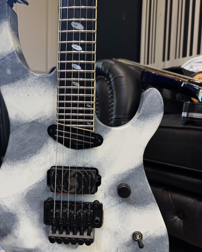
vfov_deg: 56.8
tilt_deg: -7.6
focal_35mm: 31
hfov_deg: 46.9
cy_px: 149
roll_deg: -1.5
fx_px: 232
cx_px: 84
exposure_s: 1/60
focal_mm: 6.76
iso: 160
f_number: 1.78
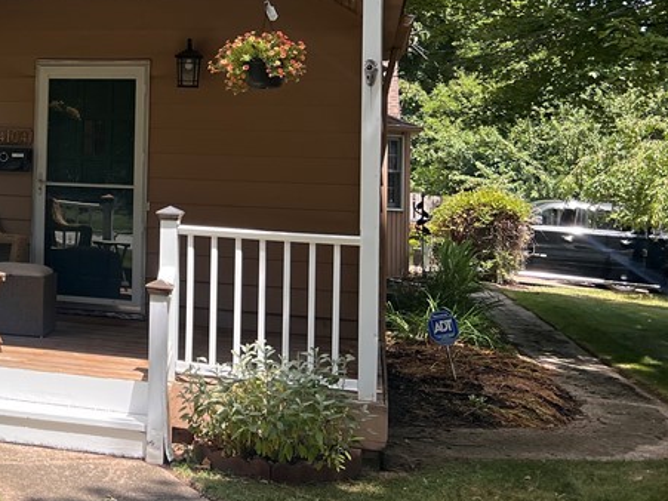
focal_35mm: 59
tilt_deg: +2.4
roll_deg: -1.8
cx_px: -76
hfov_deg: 29.4
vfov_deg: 24.3
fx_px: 1138
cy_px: 84
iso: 50
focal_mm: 5.7
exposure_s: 1/1645
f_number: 1.5
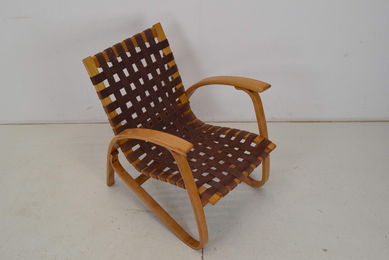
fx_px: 422
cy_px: 130
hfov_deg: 49.5
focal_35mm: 39
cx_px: 194
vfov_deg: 34.3
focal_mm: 26
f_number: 8
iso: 1600
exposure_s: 1/250
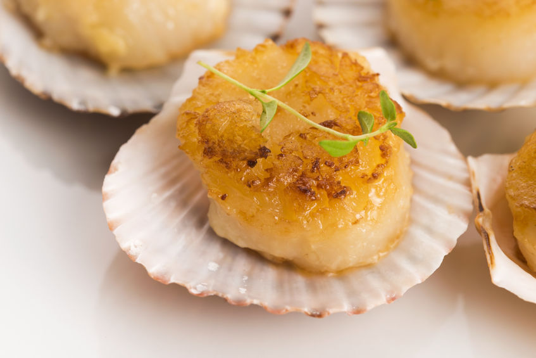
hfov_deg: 19.5
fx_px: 1563
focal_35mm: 105
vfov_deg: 13.0
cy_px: 179
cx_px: 268
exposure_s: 1/60
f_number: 11
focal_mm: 105
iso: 100
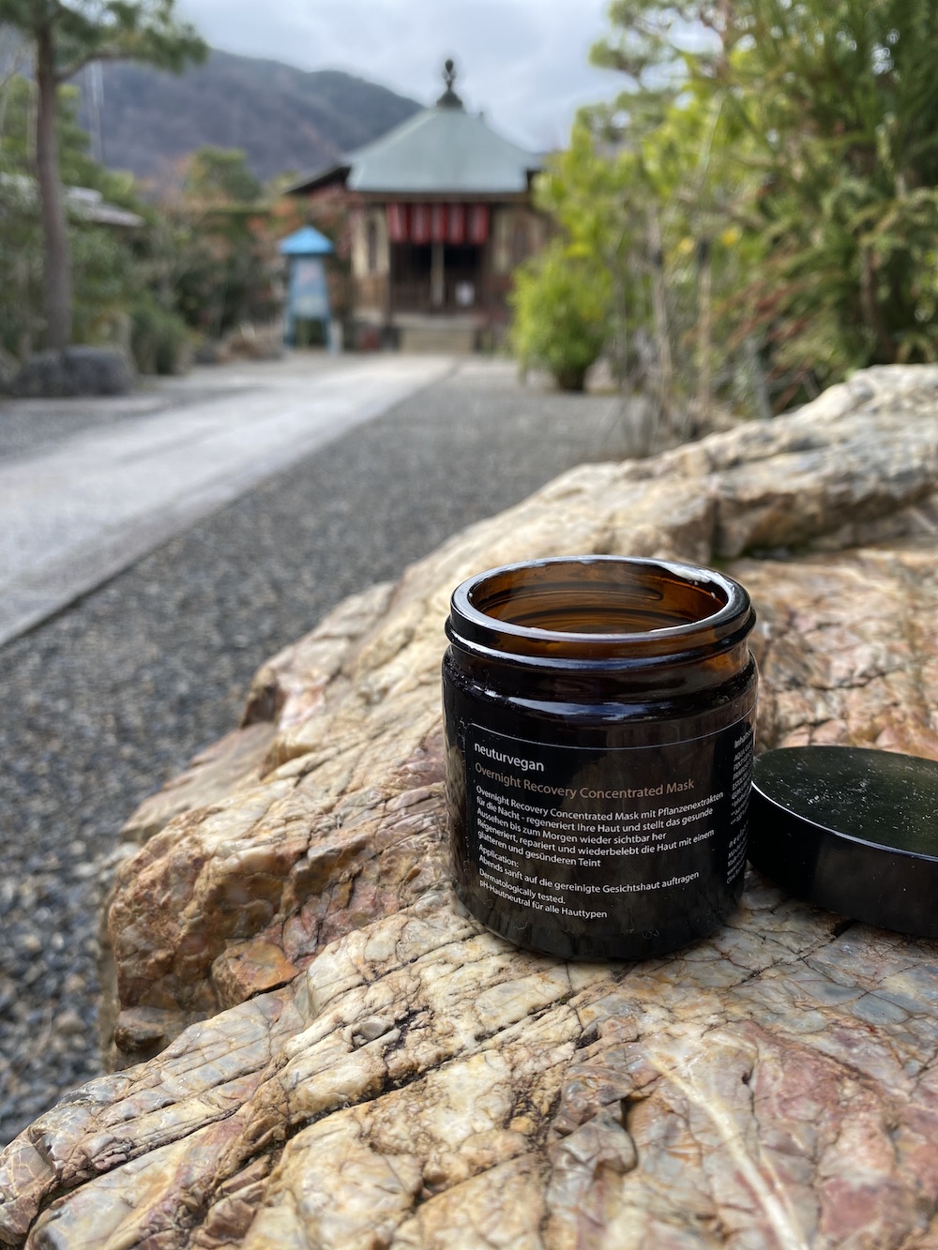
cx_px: 469
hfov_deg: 53.1
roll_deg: -0.5
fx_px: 939
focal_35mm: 26
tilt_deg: -16.5
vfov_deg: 67.3
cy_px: 625
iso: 32
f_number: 1.8
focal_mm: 4.25
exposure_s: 1/574
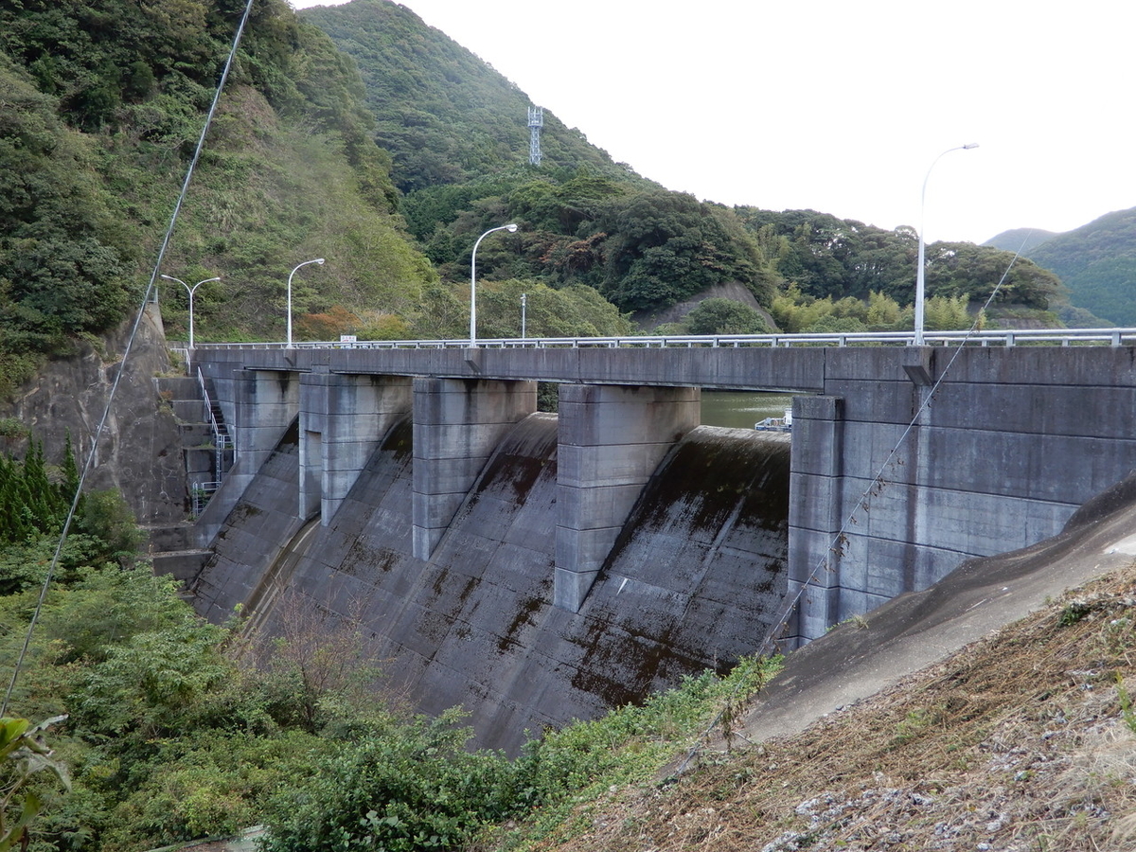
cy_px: 426
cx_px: 568
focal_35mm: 35
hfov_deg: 52.6
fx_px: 1149
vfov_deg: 40.7
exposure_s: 1/100
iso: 80
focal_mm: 6.2
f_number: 4
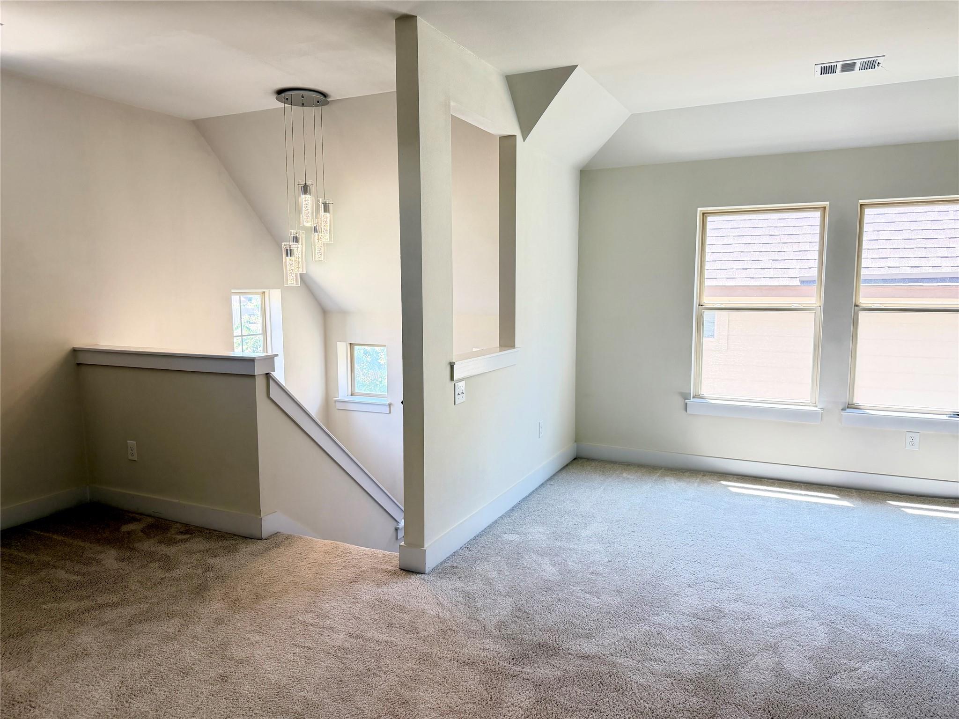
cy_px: 360
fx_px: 665
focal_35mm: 24
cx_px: 480
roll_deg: +1.5
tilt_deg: -7.4
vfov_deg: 56.8
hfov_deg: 71.6
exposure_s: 1/146
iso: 200
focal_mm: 6.76
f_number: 1.78
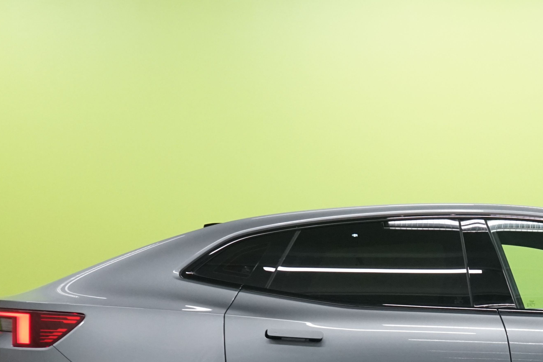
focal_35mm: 86
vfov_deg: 15.6
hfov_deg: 22.8
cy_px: 343
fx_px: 1297
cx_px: 527
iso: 2000
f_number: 8
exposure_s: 1/20
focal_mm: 38
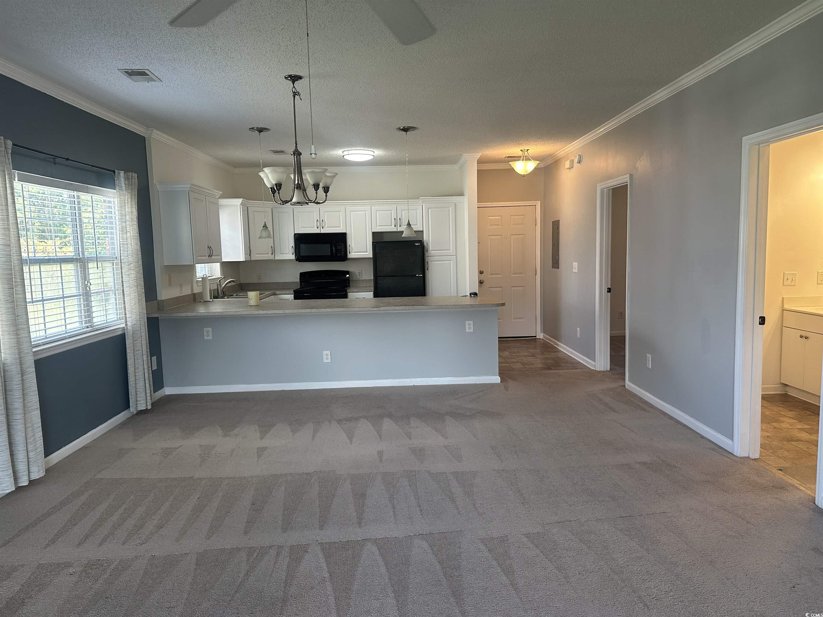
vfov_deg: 56.8
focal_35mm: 24
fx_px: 571
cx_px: 412
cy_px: 308
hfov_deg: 71.6
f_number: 1.78
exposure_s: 1/120
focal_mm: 6.86
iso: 160
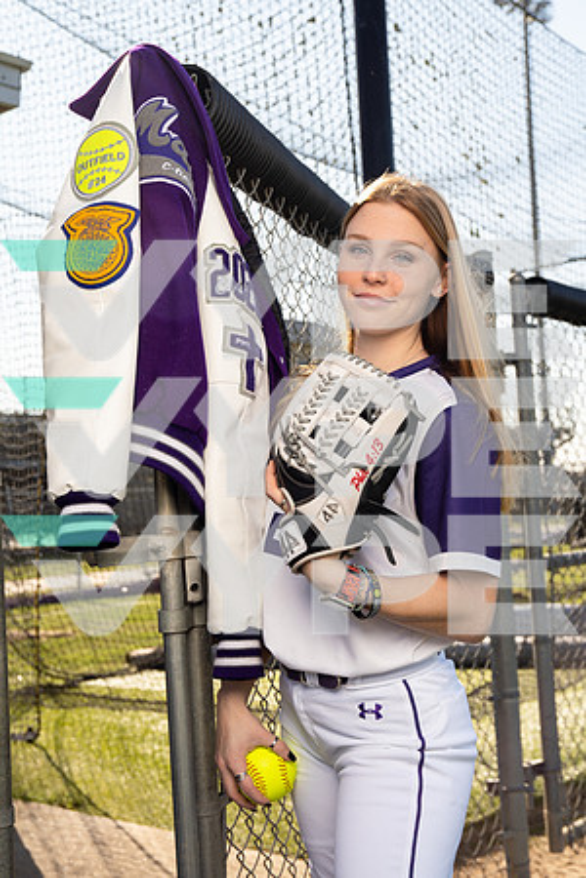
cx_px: 293
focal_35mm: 50
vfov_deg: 39.6
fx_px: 1221
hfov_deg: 27.0
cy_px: 439
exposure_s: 1/250
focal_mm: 50
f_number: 5.6
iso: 100
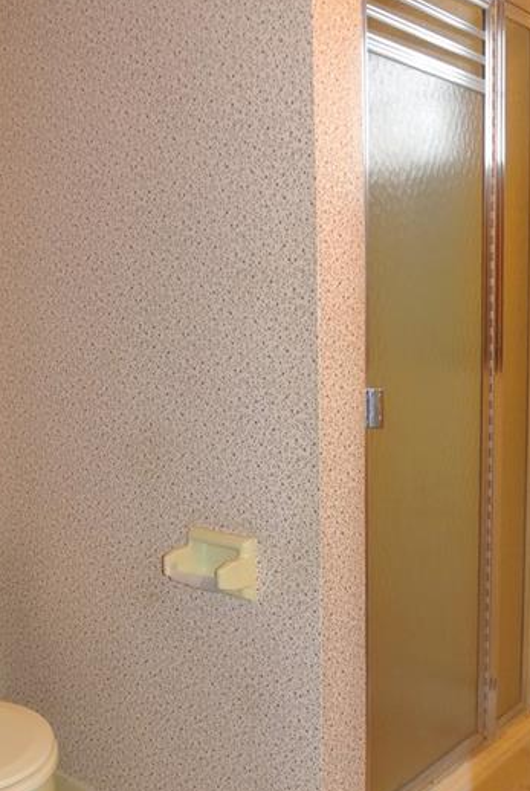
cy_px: 421
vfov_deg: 48.4
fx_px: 880
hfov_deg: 33.4
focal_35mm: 40
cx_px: 307
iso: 800
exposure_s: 1/60
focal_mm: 10
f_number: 3.5
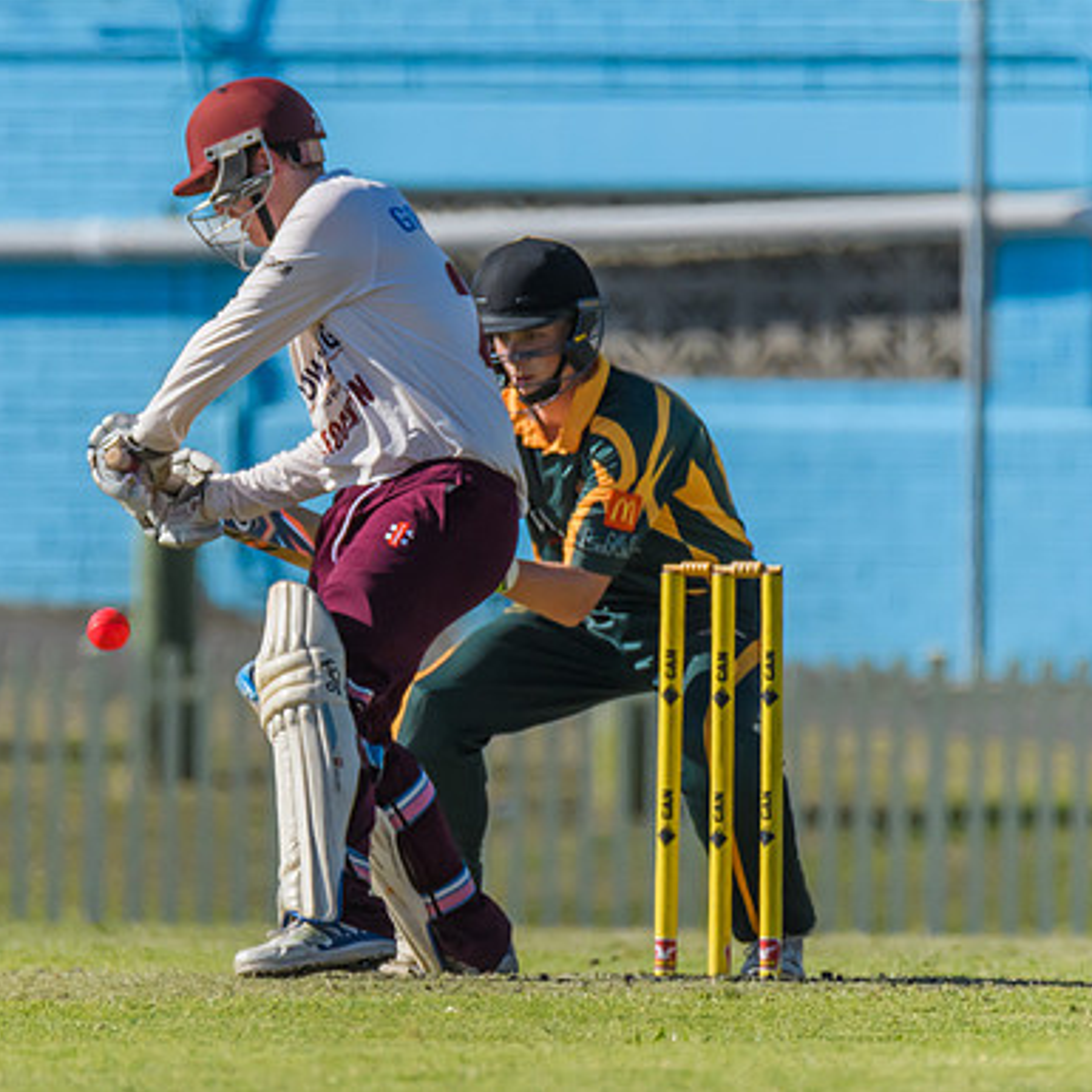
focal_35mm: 1410
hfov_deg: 1.2
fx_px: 50323
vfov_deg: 1.2
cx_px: 357
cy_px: 501
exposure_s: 1/4000
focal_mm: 600
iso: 640
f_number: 6.3
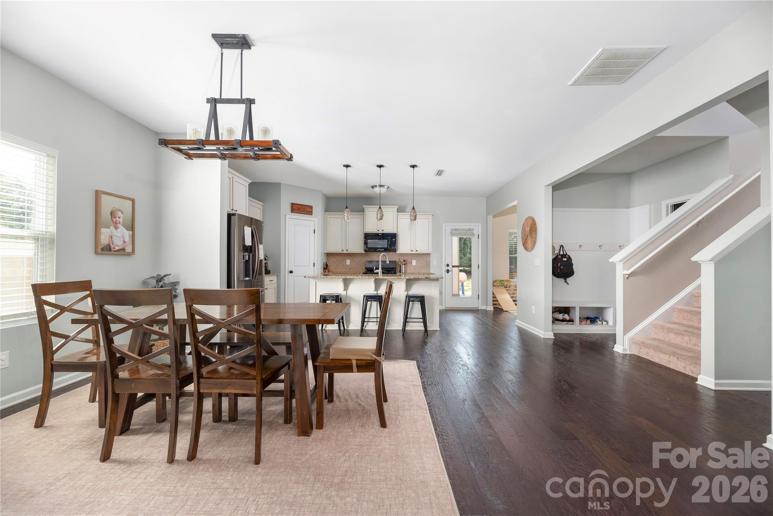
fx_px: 301
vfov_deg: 81.3
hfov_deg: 104.2
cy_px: 258
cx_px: 386
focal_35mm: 14
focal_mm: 14
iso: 320
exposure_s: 1/30
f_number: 6.3
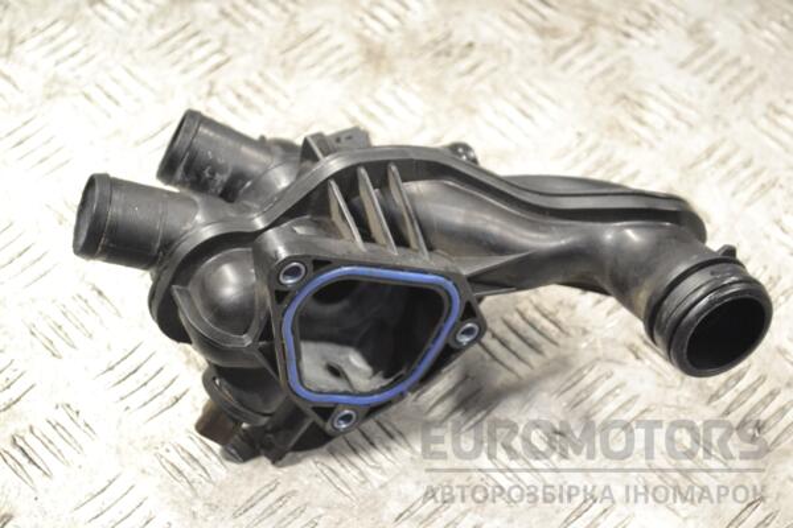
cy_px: 264
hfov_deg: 28.1
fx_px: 1586
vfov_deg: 18.9
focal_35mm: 72
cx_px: 396
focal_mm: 48
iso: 3200
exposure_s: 1/160
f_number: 6.3
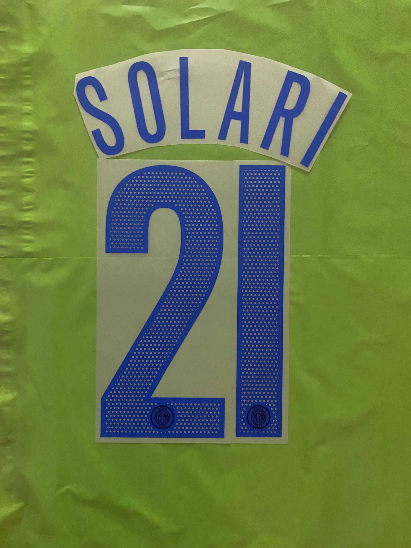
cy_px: 274
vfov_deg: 67.3
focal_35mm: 26
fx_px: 412
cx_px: 206
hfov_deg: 53.1
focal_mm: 4.25
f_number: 1.8
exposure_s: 1/30
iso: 800
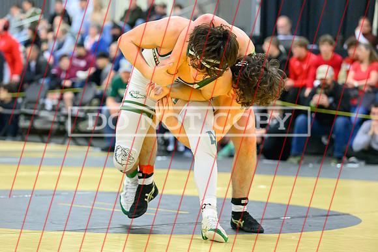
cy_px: 148
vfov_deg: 10.4
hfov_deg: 15.5
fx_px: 1385
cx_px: 130
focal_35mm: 132
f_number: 2.8
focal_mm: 98
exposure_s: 1/800
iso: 16000
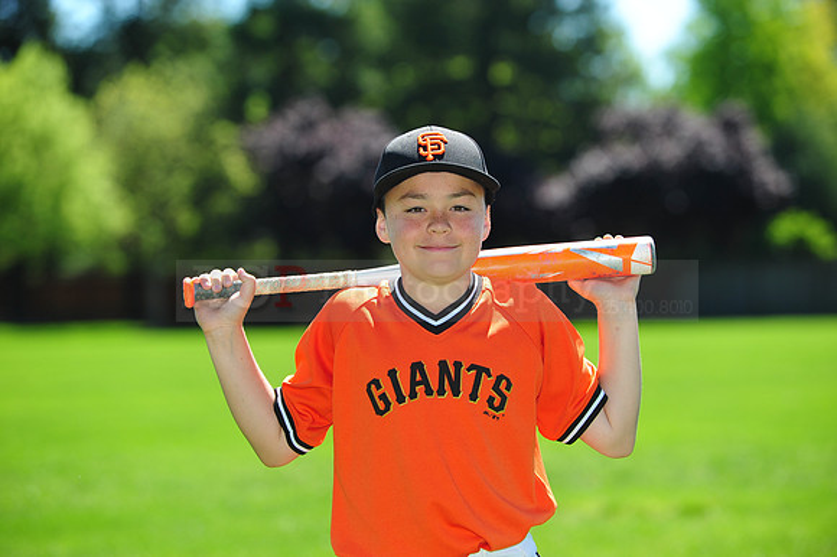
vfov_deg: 8.8
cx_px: 418
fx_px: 3602
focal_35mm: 155
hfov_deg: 13.3
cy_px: 278
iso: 320
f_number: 5
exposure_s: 1/1000
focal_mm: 155
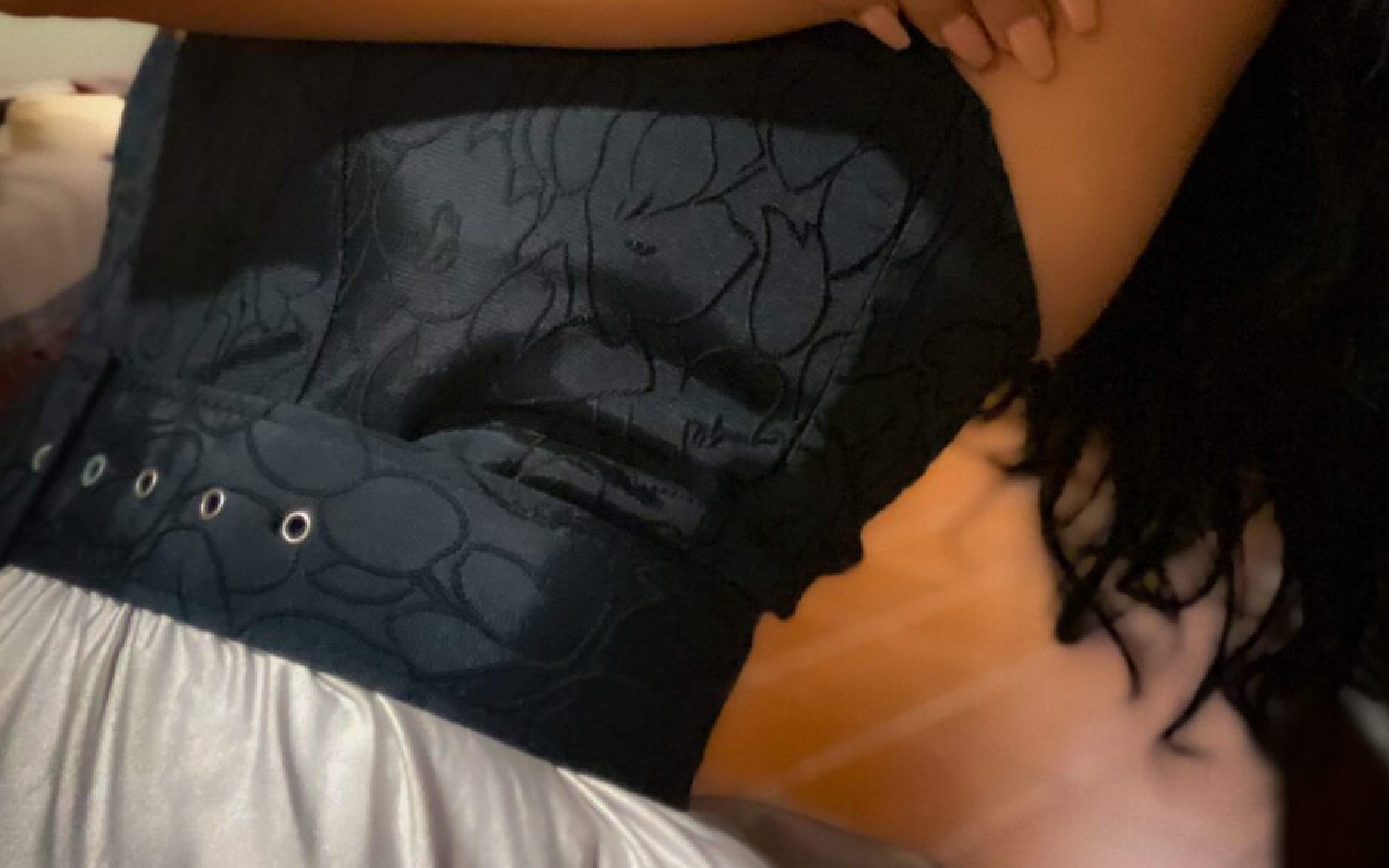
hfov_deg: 37.5
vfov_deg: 22.1
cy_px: -178
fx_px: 2044
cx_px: 792
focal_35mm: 54
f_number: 2.2
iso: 1250
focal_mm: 2.71
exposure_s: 1/13
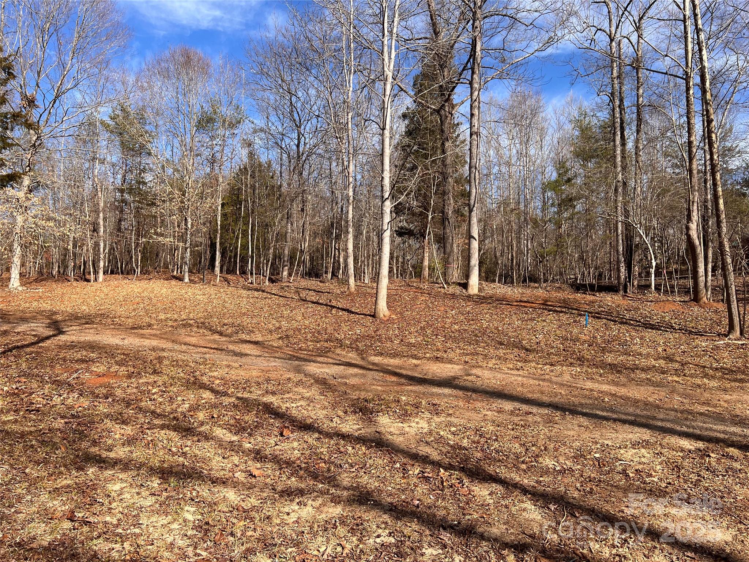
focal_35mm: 26
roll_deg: -1.3
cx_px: 374
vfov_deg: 53.1
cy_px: 281
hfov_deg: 67.3
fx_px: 563
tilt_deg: +4.4
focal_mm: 5.7
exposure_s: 1/3165
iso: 50
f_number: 1.5
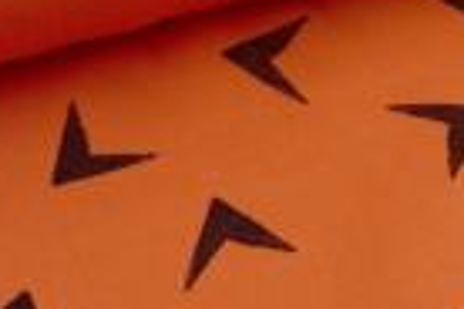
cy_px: 270
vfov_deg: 8.1
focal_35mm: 170
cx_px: 350
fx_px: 2191
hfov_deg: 12.1
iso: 160
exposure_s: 1/80
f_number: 3.2
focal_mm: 16.24
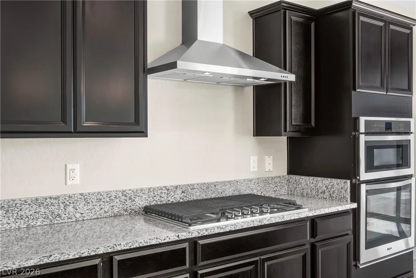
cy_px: 139
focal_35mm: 36
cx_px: 208
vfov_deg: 36.9
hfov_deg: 53.1
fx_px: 416
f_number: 8
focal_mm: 24
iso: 400
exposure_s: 1
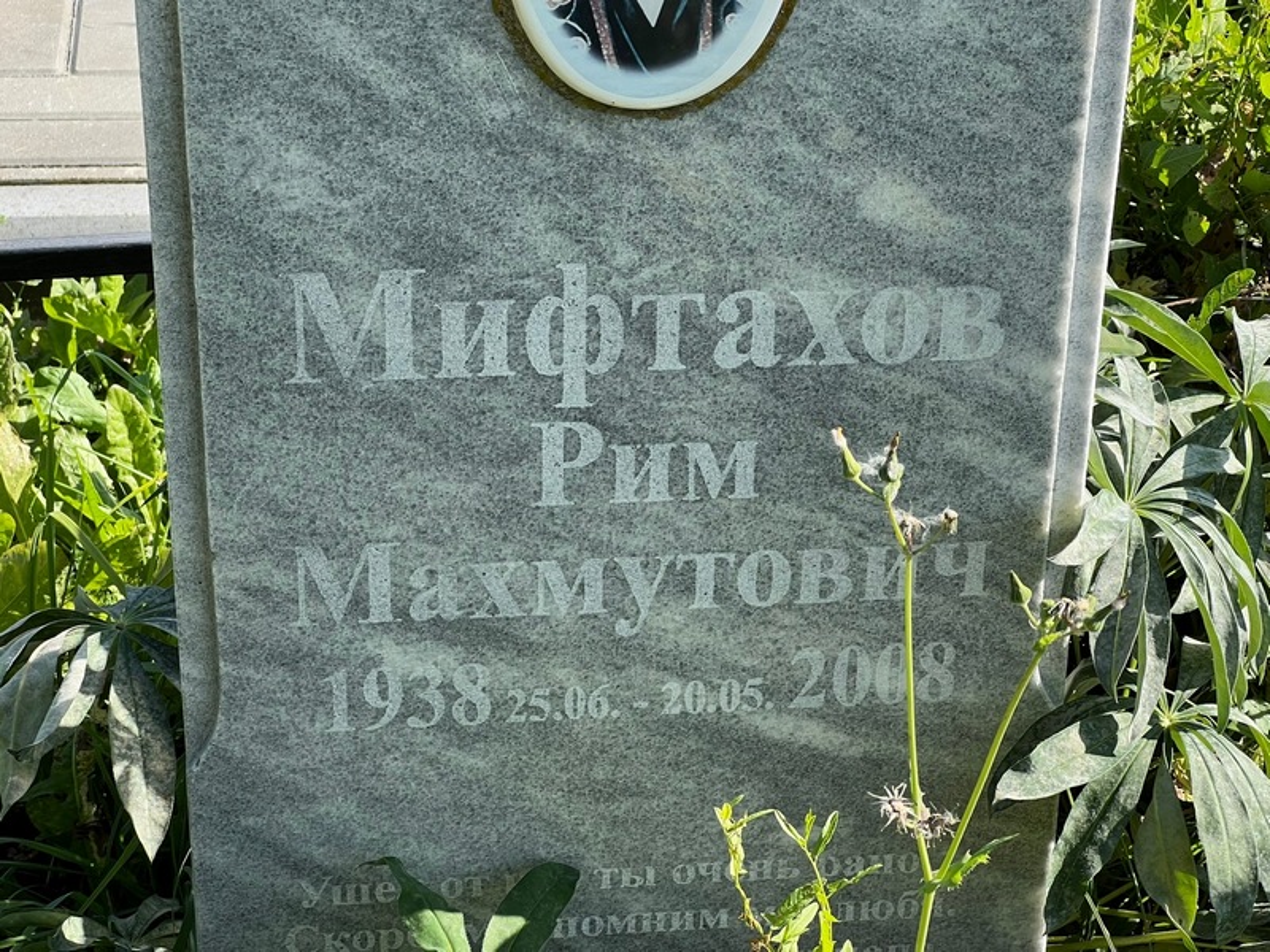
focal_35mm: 77
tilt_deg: -32.4
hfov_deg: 25.3
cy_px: 476
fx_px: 2825
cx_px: 635
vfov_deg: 19.1
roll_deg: -1.8
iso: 25
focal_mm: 9
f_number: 2.8
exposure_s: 1/210
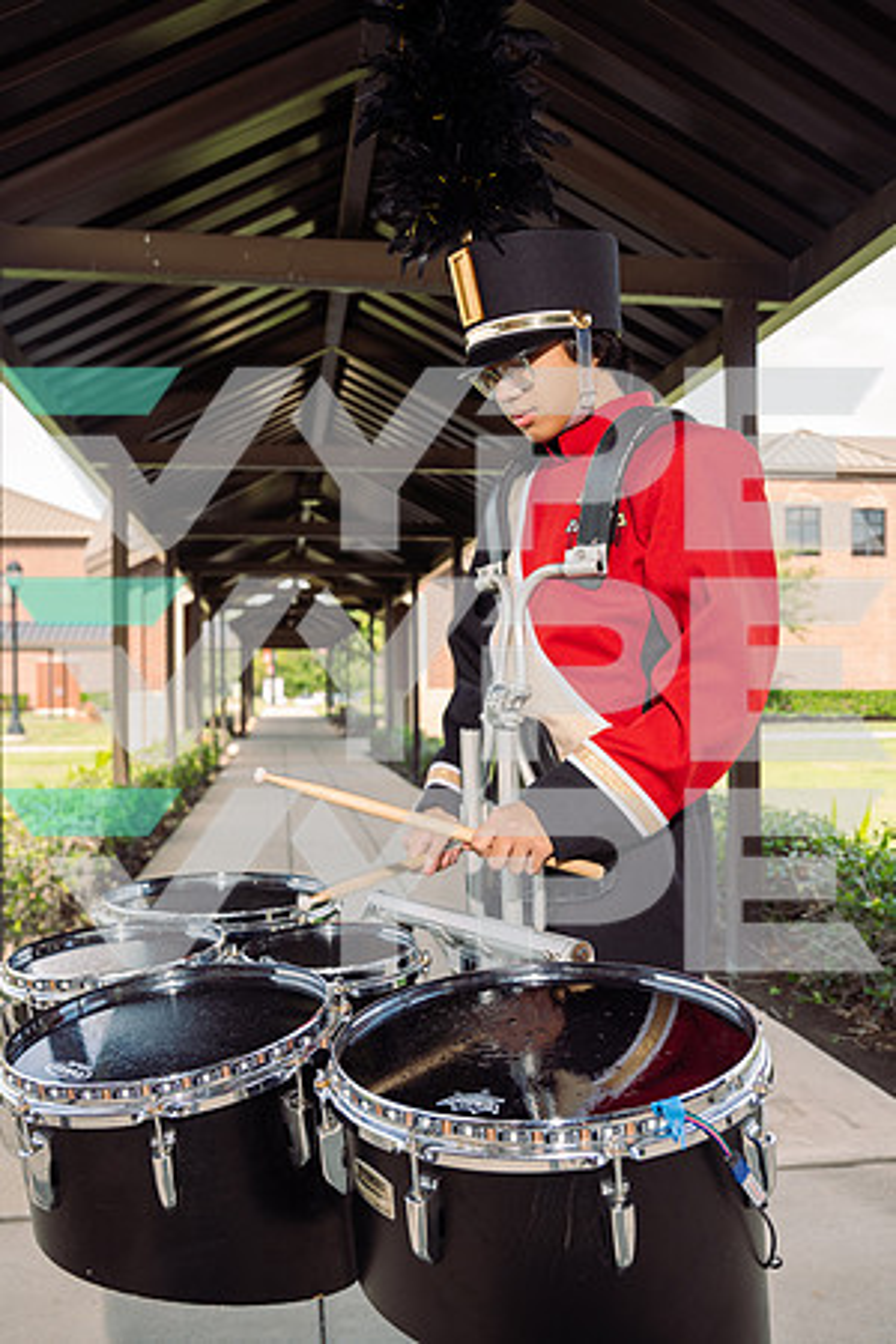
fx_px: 1120
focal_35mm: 30
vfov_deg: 61.9
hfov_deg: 43.6
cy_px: 672
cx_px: 448
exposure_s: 1/250
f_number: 5
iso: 250
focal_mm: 30
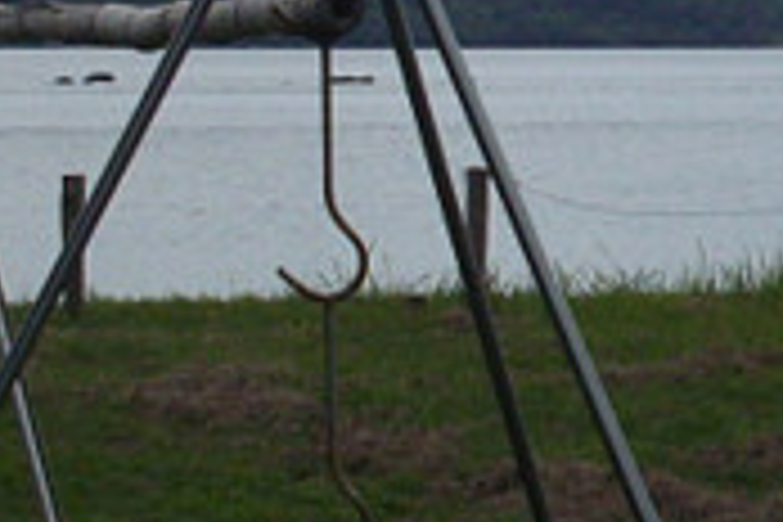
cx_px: 896
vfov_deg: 7.2
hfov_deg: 10.8
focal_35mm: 188
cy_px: -135
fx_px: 4089
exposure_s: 1/320
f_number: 5.6
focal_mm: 6.2
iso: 80
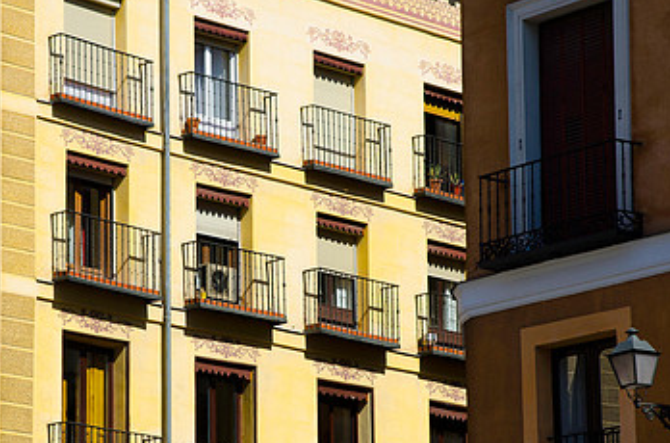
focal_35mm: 175
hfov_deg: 11.8
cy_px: 297
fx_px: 3248
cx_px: 252
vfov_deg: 7.8
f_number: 4.5
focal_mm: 70
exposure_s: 1/1000
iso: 100
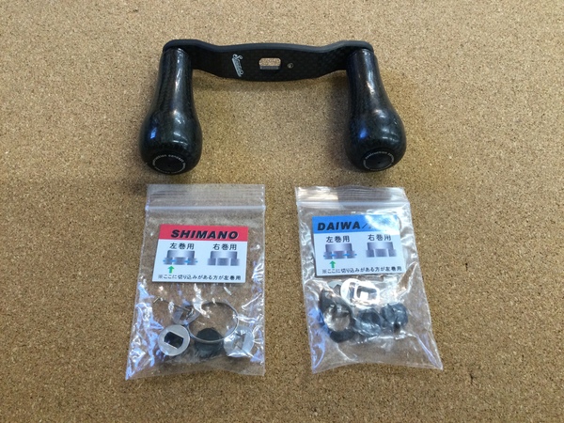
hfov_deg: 58.4
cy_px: 212
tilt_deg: -62.8
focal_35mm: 31
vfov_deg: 45.4
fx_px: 505
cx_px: 282
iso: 50
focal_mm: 3.3
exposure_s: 1/30
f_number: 2.4
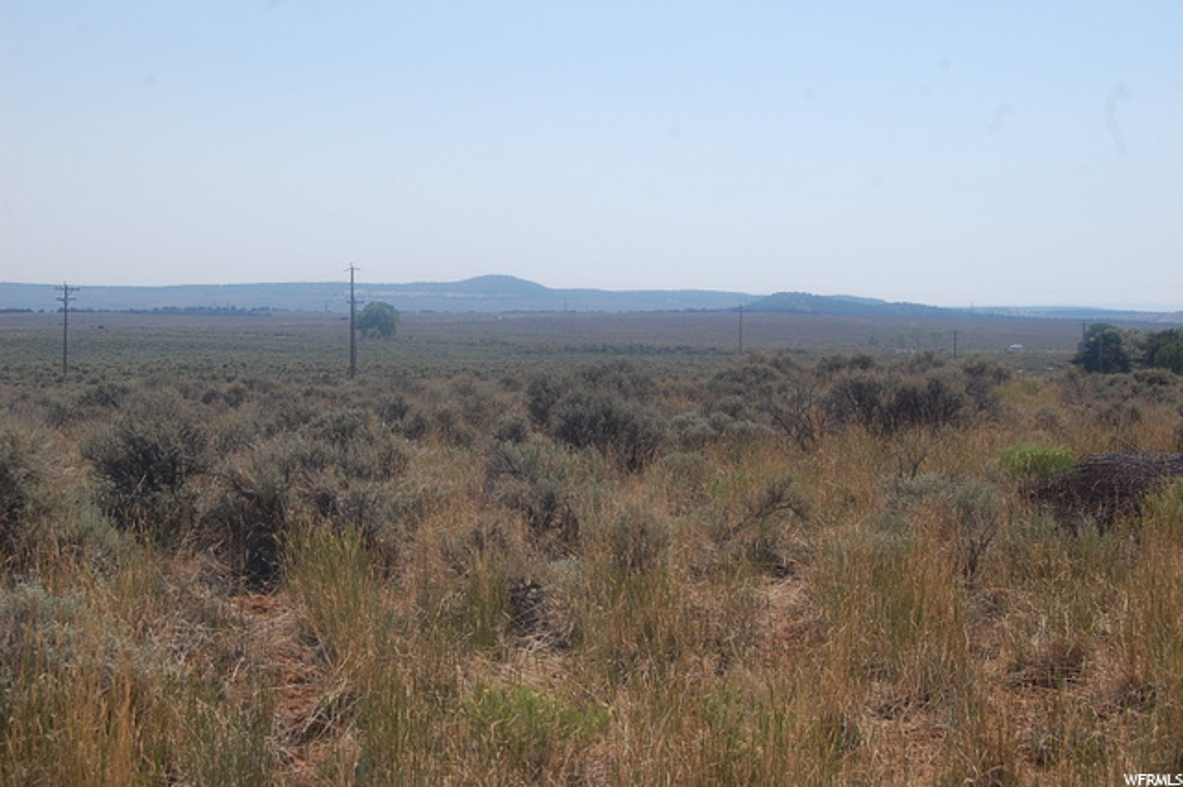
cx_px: 592
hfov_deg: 31.9
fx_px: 2069
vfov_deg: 21.5
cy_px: 394
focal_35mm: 63
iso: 200
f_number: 9
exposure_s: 1/500
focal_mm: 42
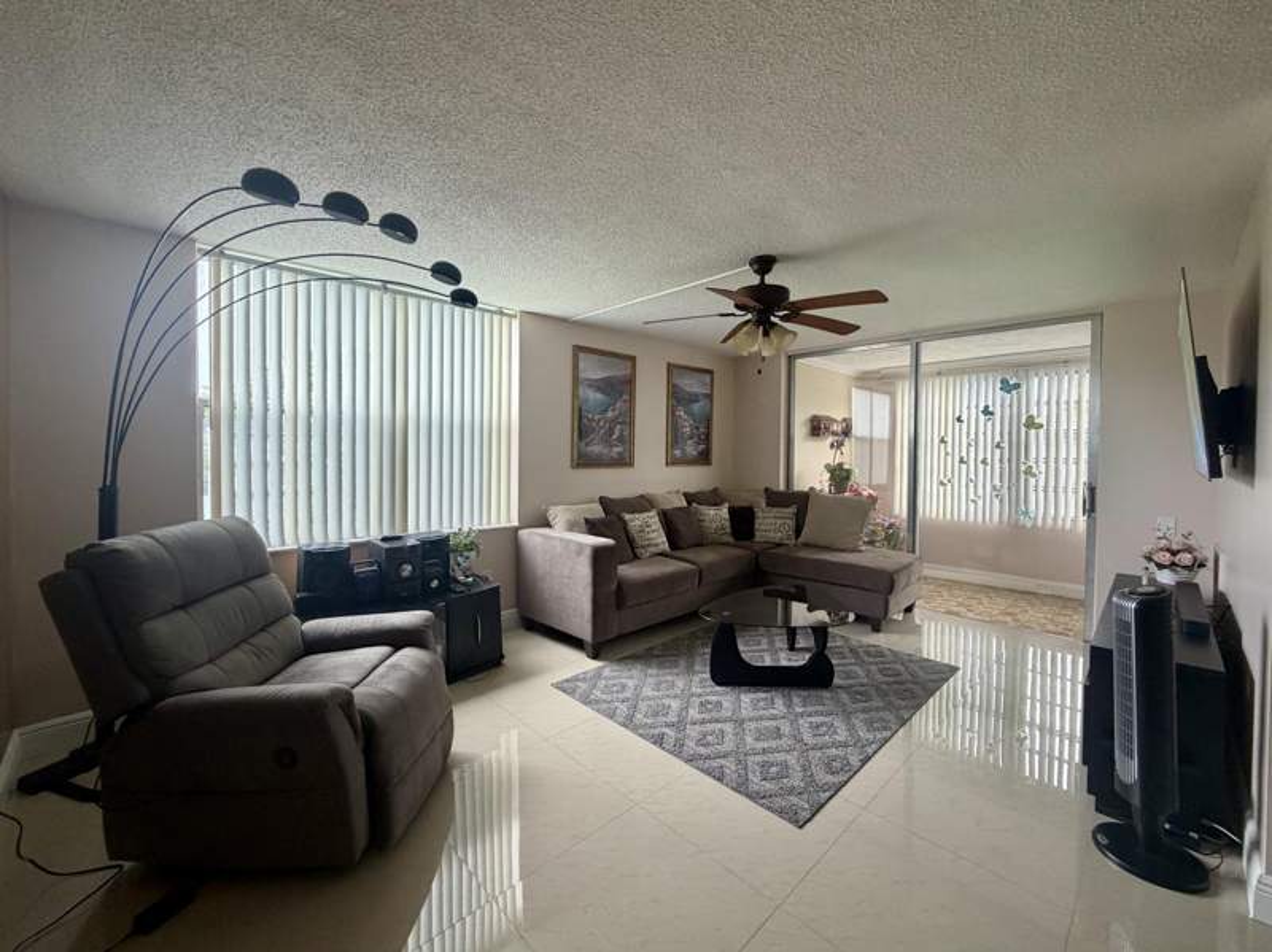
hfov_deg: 102.1
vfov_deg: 85.6
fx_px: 514
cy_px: 476
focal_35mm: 14
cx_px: 636
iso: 250
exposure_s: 1/120
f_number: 2.2
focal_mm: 2.22
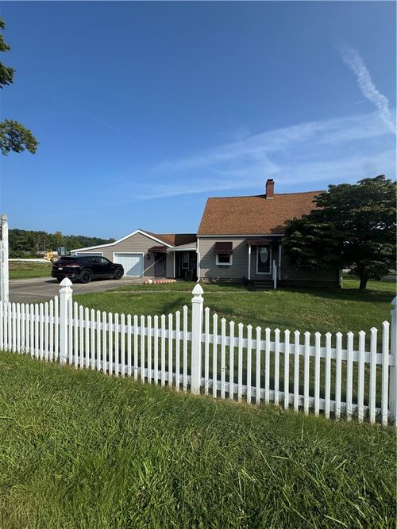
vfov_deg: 102.1
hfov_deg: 85.7
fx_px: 214
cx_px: 198
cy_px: 264
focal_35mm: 14
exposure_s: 1/2674
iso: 50
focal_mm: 2.22
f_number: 2.2
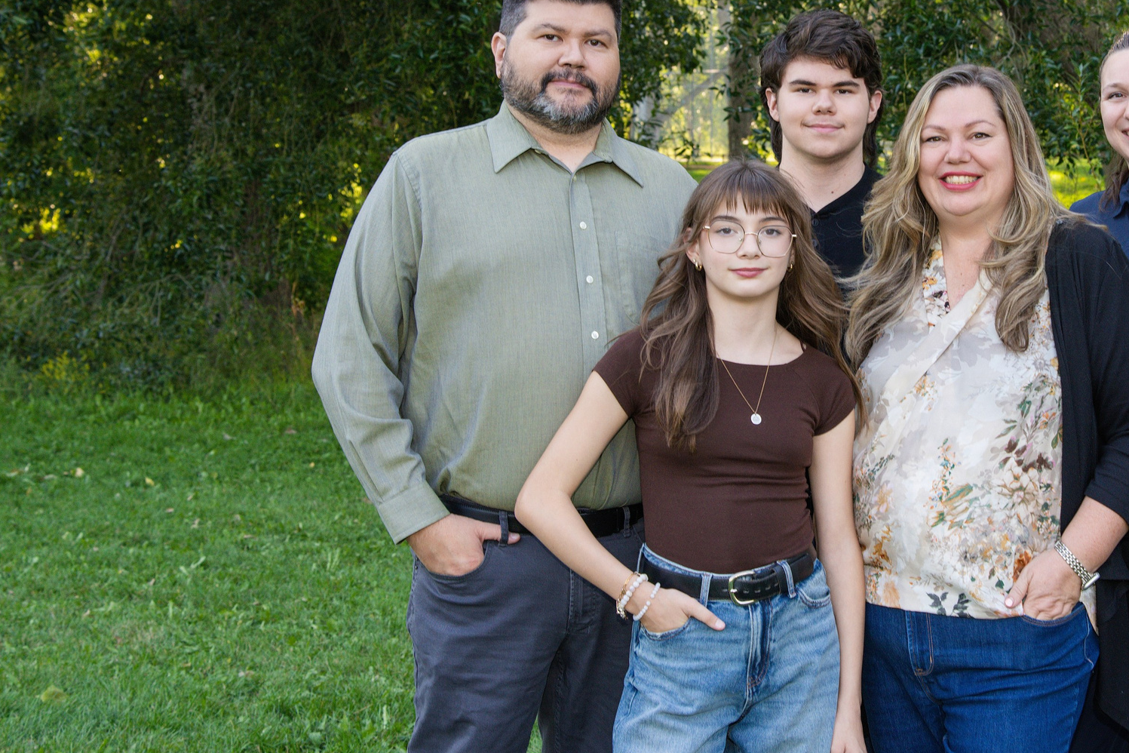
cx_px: 861
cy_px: 222
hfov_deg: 30.4
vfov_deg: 20.8
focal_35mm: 65
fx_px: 2038
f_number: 6.3
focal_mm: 38
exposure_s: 1/125
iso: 400
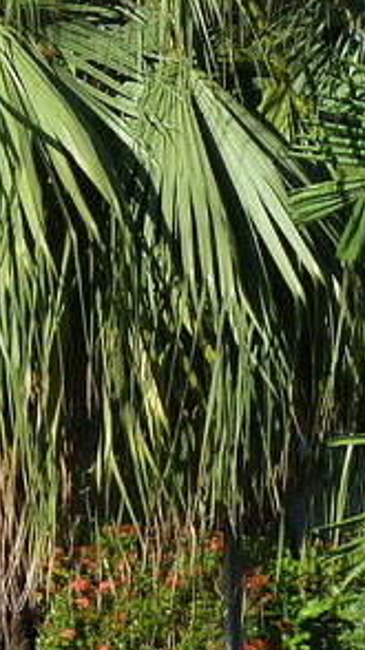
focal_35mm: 187
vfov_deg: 11.4
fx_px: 3223
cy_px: 31
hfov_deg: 6.2
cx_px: -493
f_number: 4
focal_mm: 6.9
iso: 80
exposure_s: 1/320
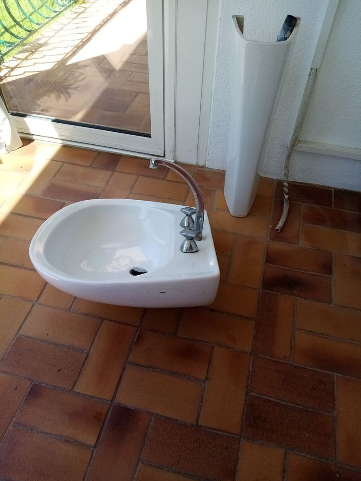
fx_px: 361
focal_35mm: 26
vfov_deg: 67.3
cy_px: 240
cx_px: 180
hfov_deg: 53.1
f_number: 1.8
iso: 105
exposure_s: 1/314
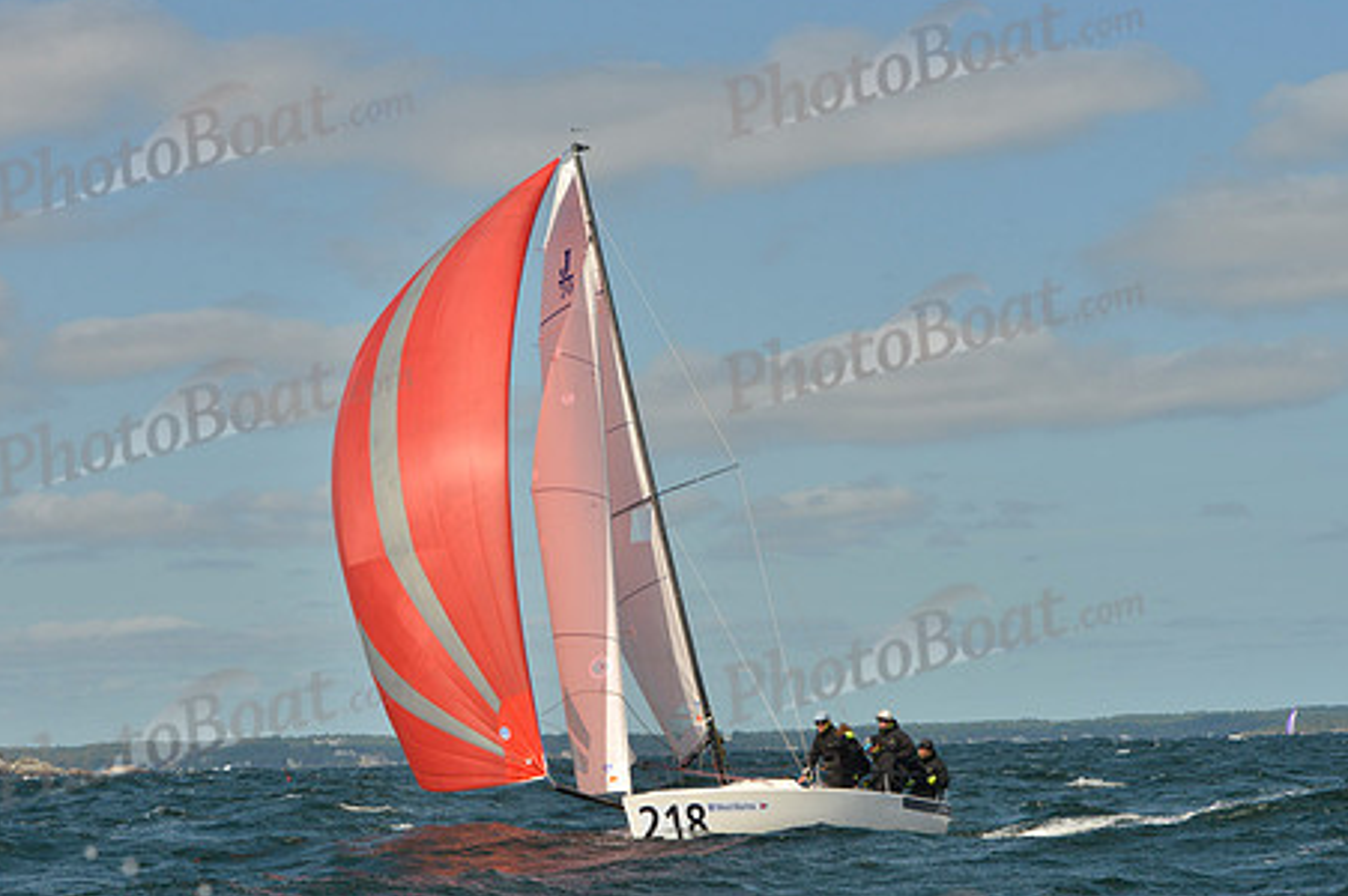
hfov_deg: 19.8
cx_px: 571
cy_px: 533
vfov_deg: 13.3
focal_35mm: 103
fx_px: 3854
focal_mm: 80
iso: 400
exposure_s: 1/1600
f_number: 10
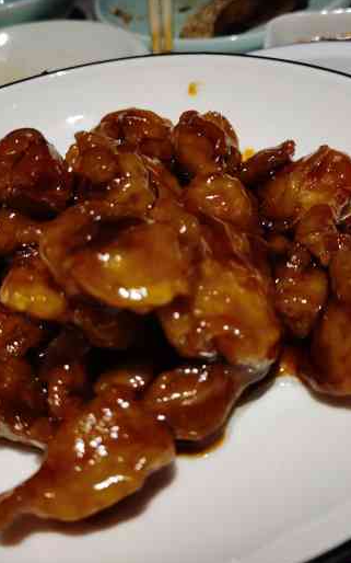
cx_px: 186
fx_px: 597
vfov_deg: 50.4
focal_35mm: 39
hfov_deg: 32.7
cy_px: 284
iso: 50
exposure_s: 1/127
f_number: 1.8
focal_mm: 5.58
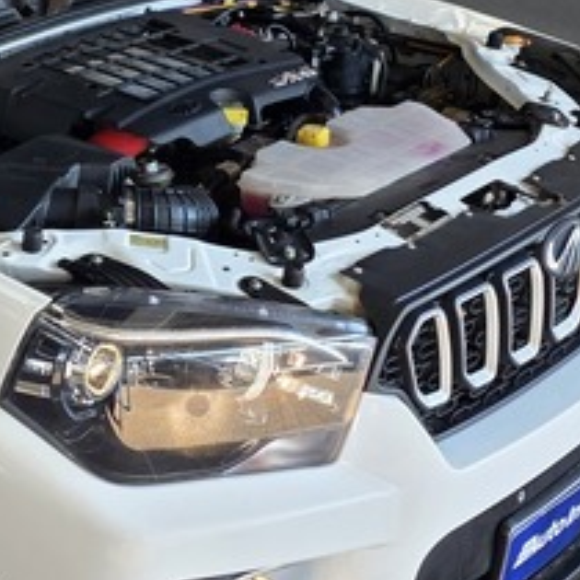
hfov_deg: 17.3
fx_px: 1877
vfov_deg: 17.3
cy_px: 64
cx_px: 33
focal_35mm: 99
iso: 50
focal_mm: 6.25
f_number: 1.7
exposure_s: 1/180
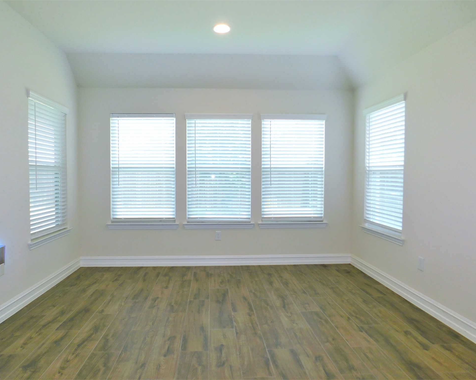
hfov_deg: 70.2
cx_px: 225
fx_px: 338
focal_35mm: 24
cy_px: 190
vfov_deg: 58.8
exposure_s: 1/50
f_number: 3
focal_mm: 4
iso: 125
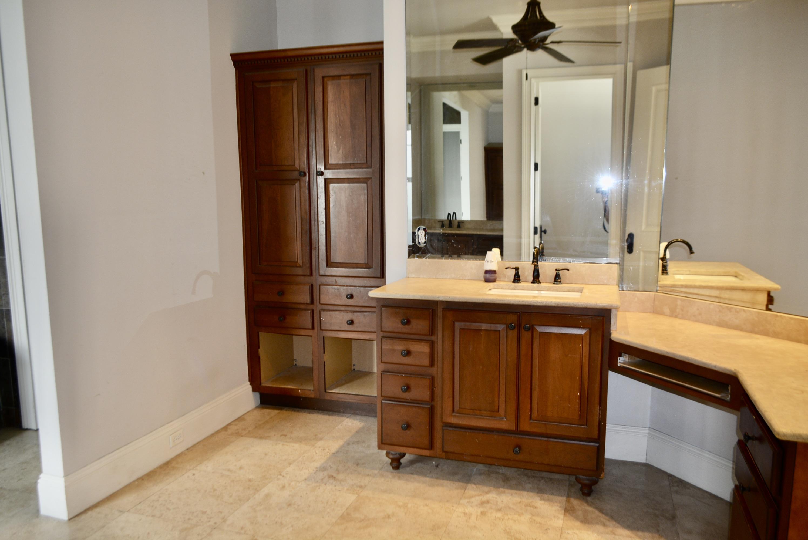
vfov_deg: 48.0
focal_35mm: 27
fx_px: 606
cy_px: 270
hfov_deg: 67.3
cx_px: 404
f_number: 3.5
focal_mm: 18
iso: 100
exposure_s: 1/20
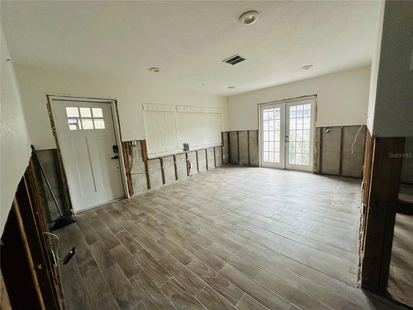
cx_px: 206
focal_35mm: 14
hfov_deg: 102.1
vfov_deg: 85.7
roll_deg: +4.0
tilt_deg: -6.7
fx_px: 167
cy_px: 155
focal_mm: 2.22
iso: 200
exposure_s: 1/99
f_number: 2.2
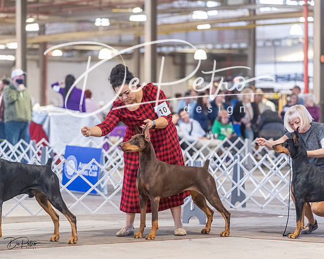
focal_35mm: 162
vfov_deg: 9.5
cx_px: 162
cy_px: 130
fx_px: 1555
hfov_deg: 11.9
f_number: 3.5
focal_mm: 144
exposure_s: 1/320
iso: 6400
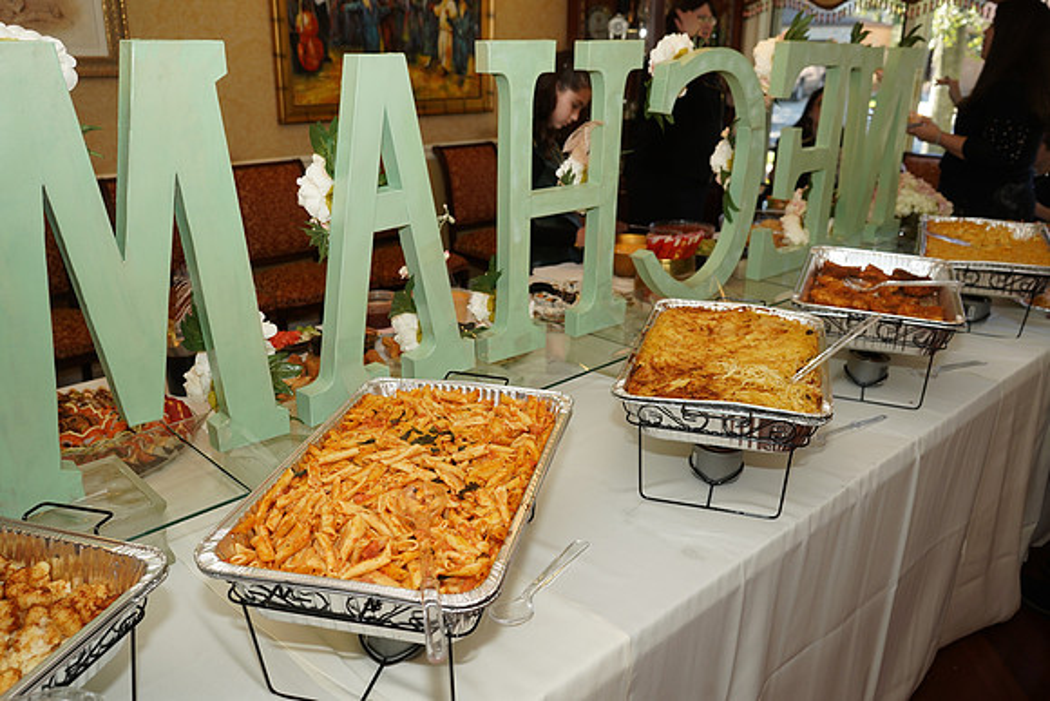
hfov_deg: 65.5
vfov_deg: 46.4
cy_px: 350
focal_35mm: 28
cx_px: 525
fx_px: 817
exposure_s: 1/100
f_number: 5
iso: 400
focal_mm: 28
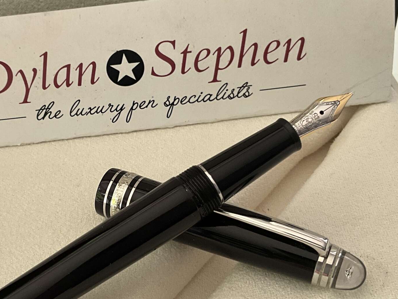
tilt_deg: -45.2
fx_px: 621
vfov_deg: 27.0
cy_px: 170
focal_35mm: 54
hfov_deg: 35.2
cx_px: 132
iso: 64
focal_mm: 3
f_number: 1.8
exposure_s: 1/120
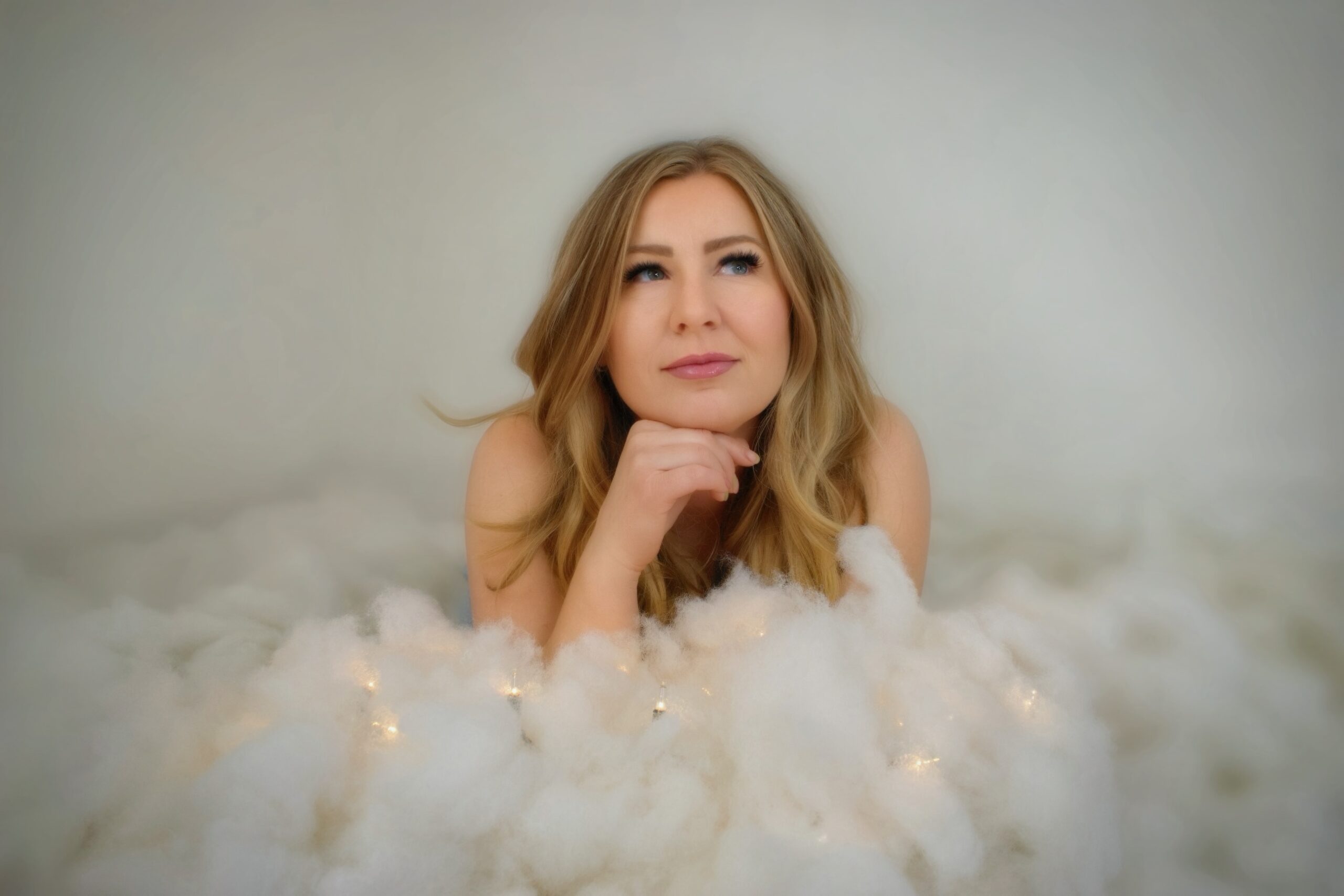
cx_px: 672
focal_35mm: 27
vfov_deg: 47.9
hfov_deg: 67.4
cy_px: 448
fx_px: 1008
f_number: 5.6
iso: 400
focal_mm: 18
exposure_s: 1/250
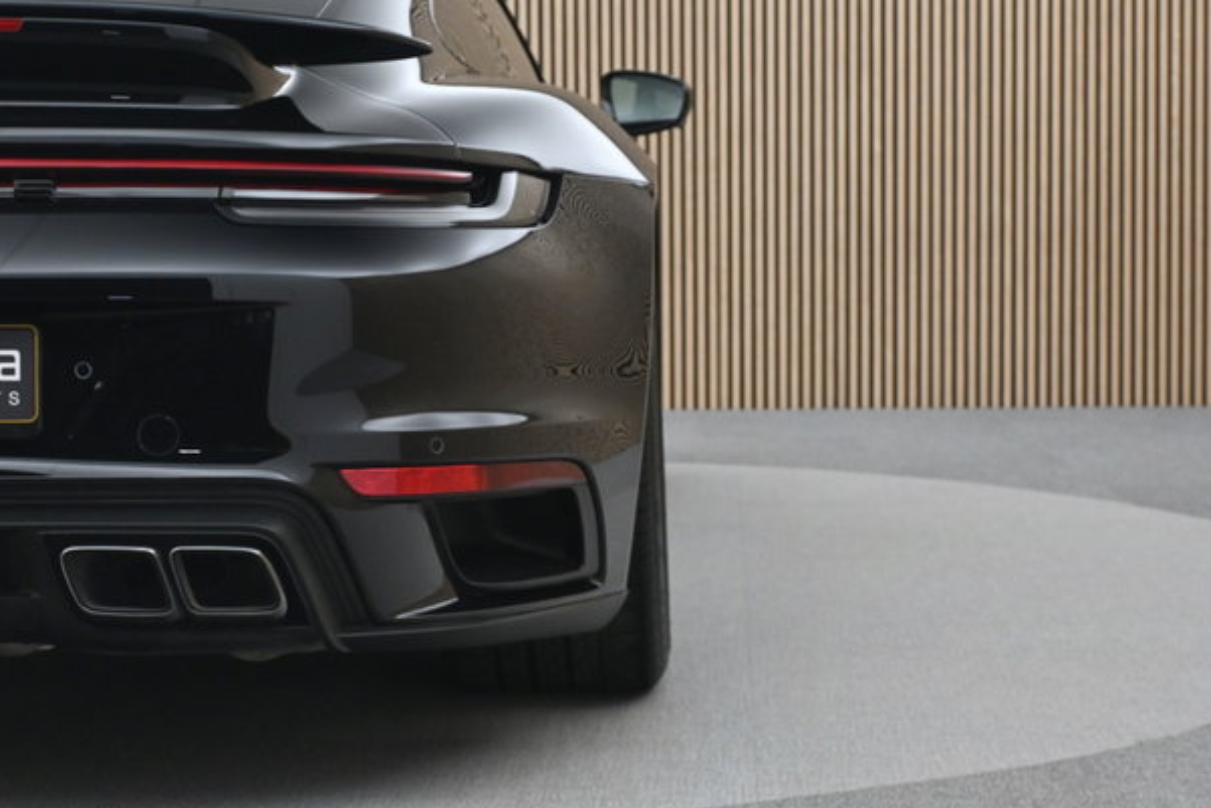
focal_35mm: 75
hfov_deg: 27.1
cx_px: 529
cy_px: 355
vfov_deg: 18.3
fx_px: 2511
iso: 1400
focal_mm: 39
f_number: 5.6
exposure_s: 1/60
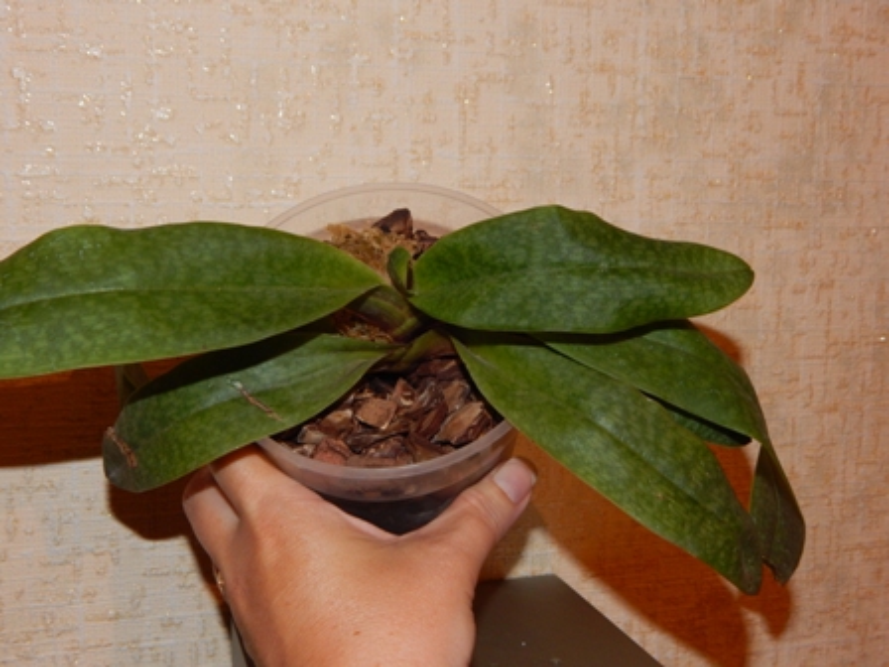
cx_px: 444
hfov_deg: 43.9
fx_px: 1104
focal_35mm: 43
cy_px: 334
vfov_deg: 33.6
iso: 200
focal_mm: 7.7
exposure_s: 1/30
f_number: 3.6
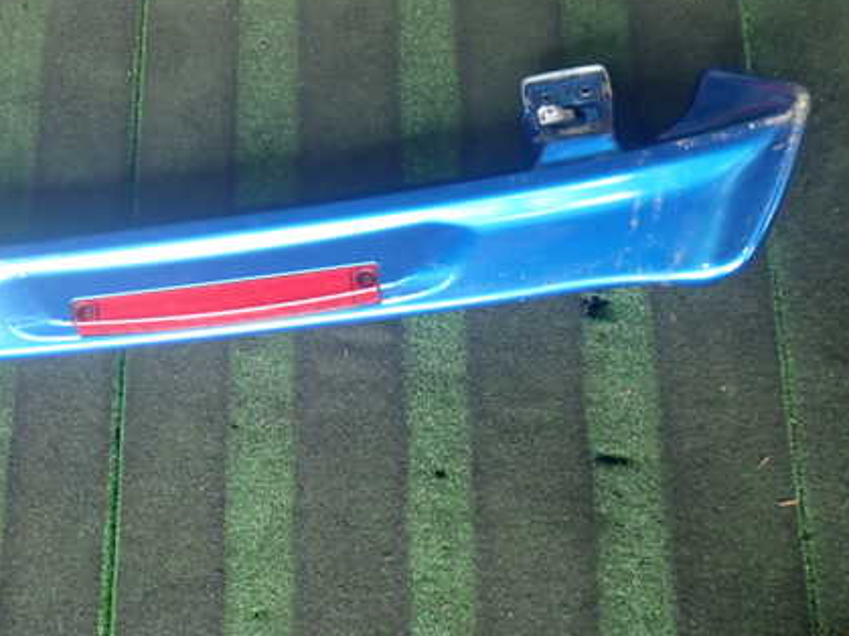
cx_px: 247
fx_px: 1054
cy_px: 233
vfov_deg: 33.4
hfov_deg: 42.9
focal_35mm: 43
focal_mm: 5.4
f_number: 2.3
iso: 200
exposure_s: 1/30
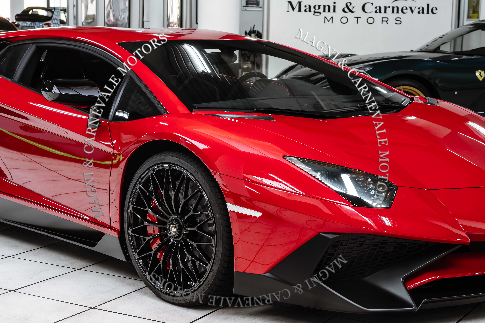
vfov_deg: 20.9
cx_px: 242
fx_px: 876
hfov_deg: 31.0
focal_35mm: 65
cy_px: 162
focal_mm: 65
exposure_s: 1.3
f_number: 11
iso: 200
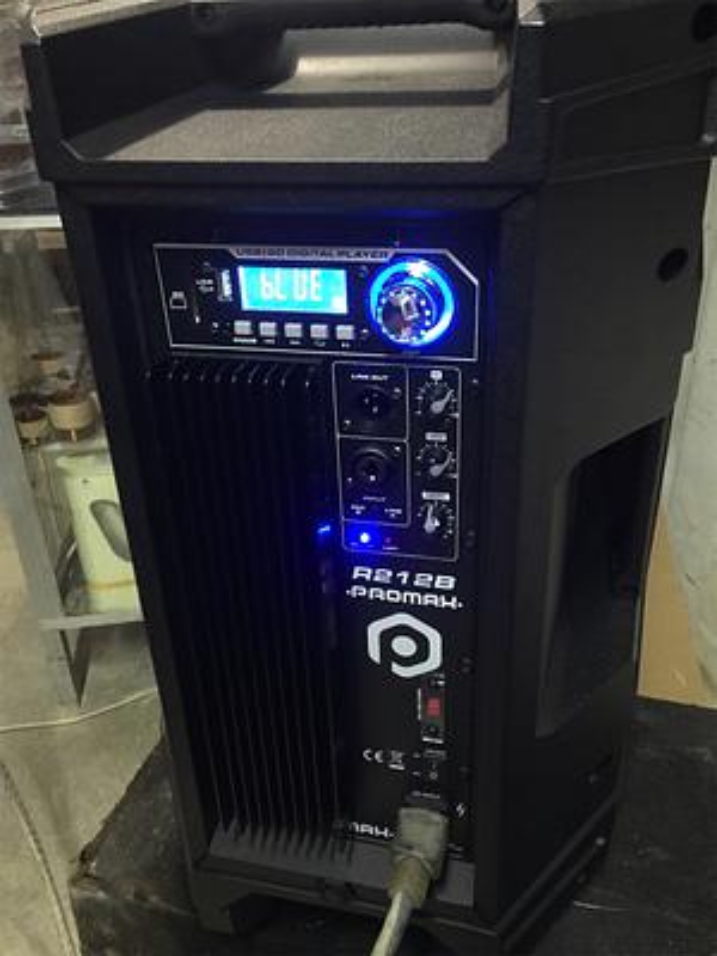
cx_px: 358
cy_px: 478
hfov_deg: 48.2
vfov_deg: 61.7
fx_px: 801
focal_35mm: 29
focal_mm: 4.15
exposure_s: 1/4
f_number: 2.2
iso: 100
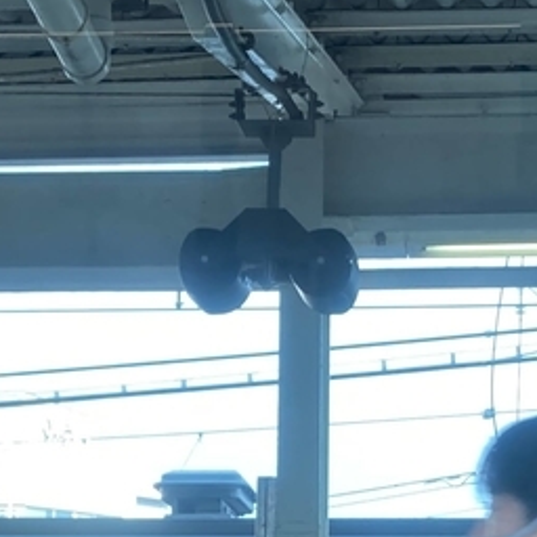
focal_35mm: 116
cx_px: 359
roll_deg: +0.2
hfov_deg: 15.0
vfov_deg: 14.7
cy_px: 564
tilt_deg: +8.0
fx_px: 2036
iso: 40
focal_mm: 3.99
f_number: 1.8
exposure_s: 1/100
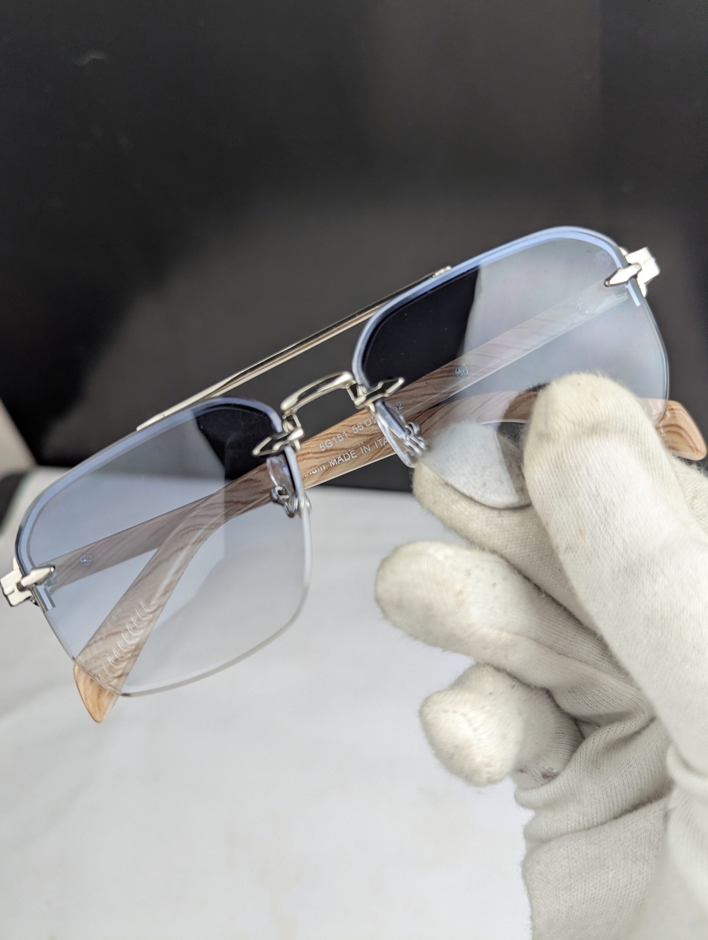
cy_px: 470
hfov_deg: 56.9
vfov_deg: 71.5
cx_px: 354
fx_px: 653
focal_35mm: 24
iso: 43
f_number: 1.85
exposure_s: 1/138
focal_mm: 6.81
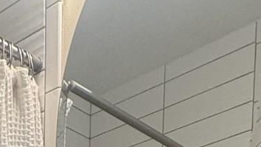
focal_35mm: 96
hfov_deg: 21.9
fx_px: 664
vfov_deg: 9.3
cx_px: 42
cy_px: 477
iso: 200
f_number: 2.2
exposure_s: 1/120
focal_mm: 2.22
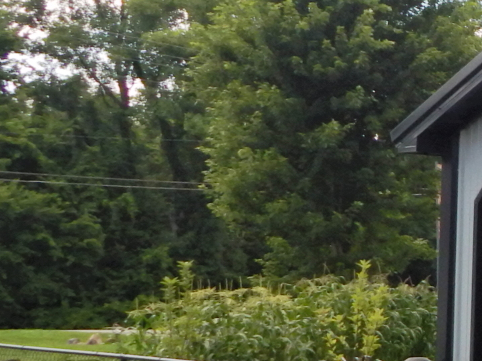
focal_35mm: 98
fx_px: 1365
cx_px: 923
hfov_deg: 16.2
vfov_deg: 15.1
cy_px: 256
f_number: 3
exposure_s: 1/800
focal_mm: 4.2
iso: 125
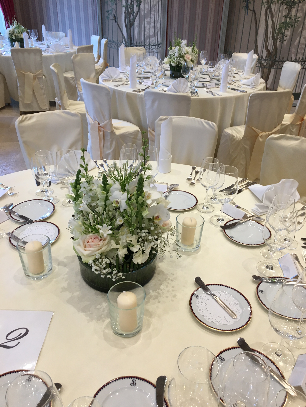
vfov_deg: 61.7
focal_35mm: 29
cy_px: 204
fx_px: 342
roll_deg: -1.3
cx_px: 153
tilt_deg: -29.8
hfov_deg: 48.2
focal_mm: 4.15
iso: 25
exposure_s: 1/33
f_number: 2.2
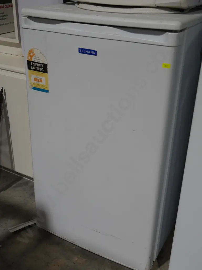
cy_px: 135
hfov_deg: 36.0
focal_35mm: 40
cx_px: 101
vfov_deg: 46.8
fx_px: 311
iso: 320
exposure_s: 1/60
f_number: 5.6
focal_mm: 20
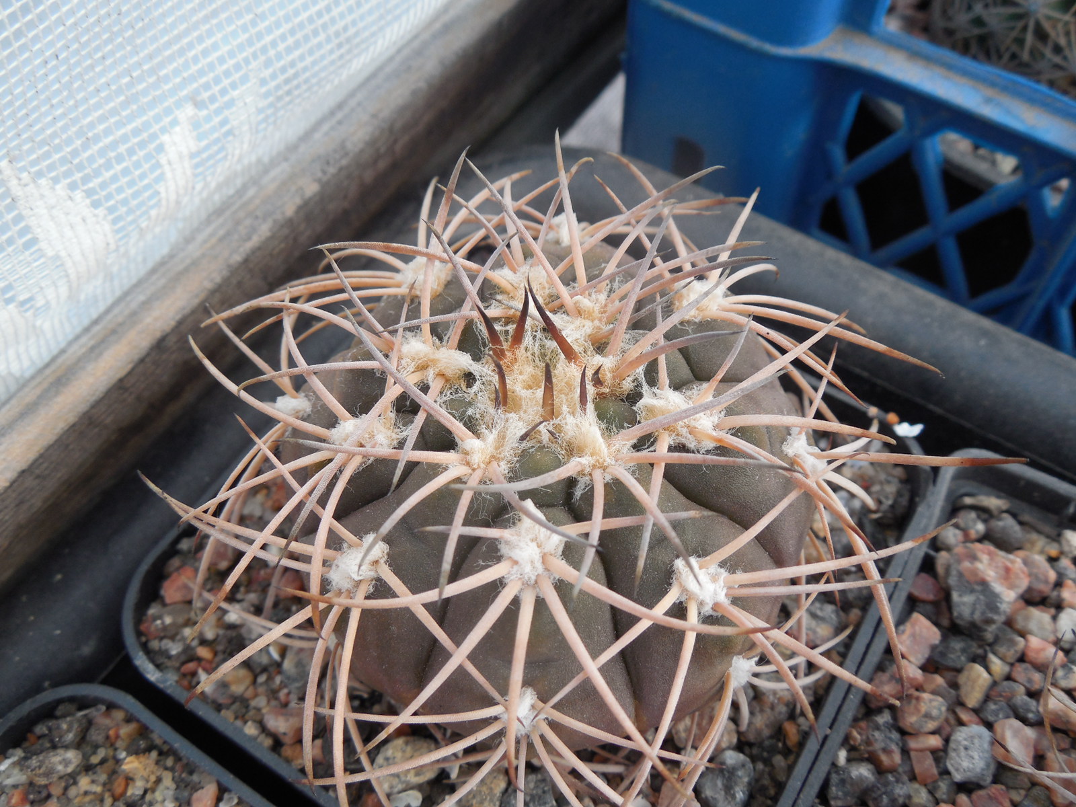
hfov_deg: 58.4
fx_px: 964
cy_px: 404
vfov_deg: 45.4
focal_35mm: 31
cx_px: 538
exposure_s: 1/80
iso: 125
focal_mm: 5.6
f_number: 3.6
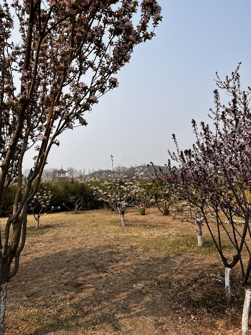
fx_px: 251
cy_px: 168
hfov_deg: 53.1
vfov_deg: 67.3
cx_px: 126
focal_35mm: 26
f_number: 1.5
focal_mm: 5.7
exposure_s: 1/5319
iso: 50
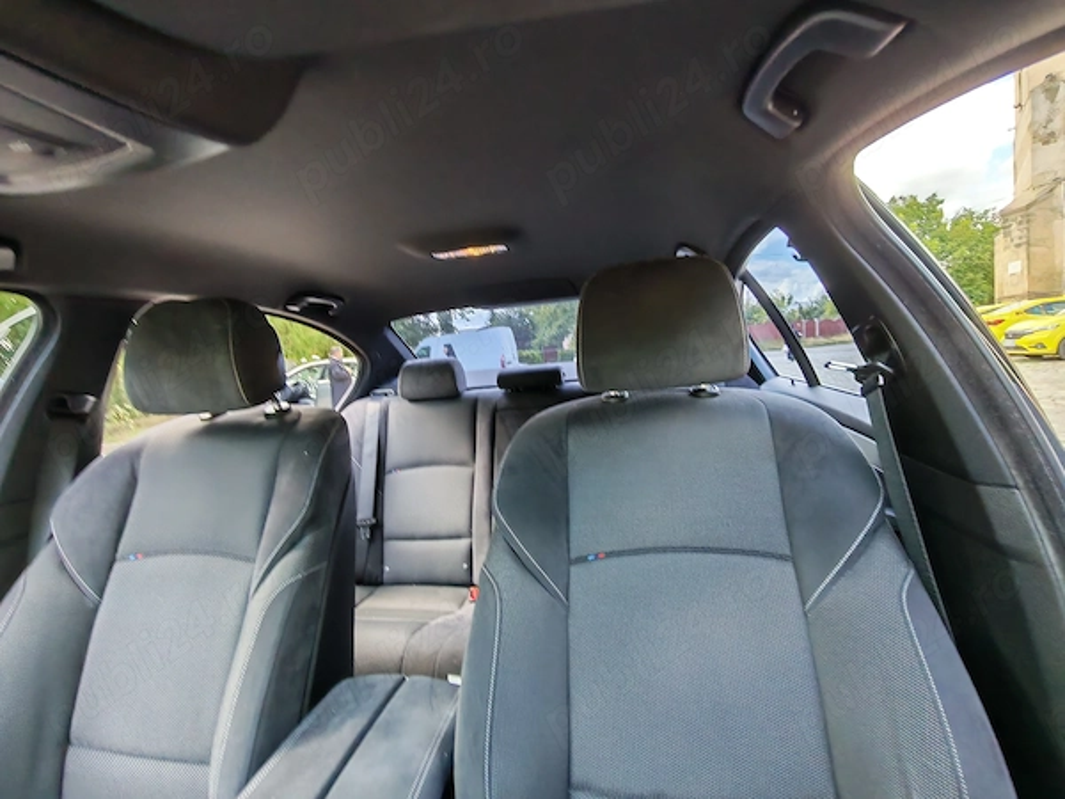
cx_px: 532
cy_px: 400
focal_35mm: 16
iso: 125
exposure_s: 1/50
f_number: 2.2
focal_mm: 1.96
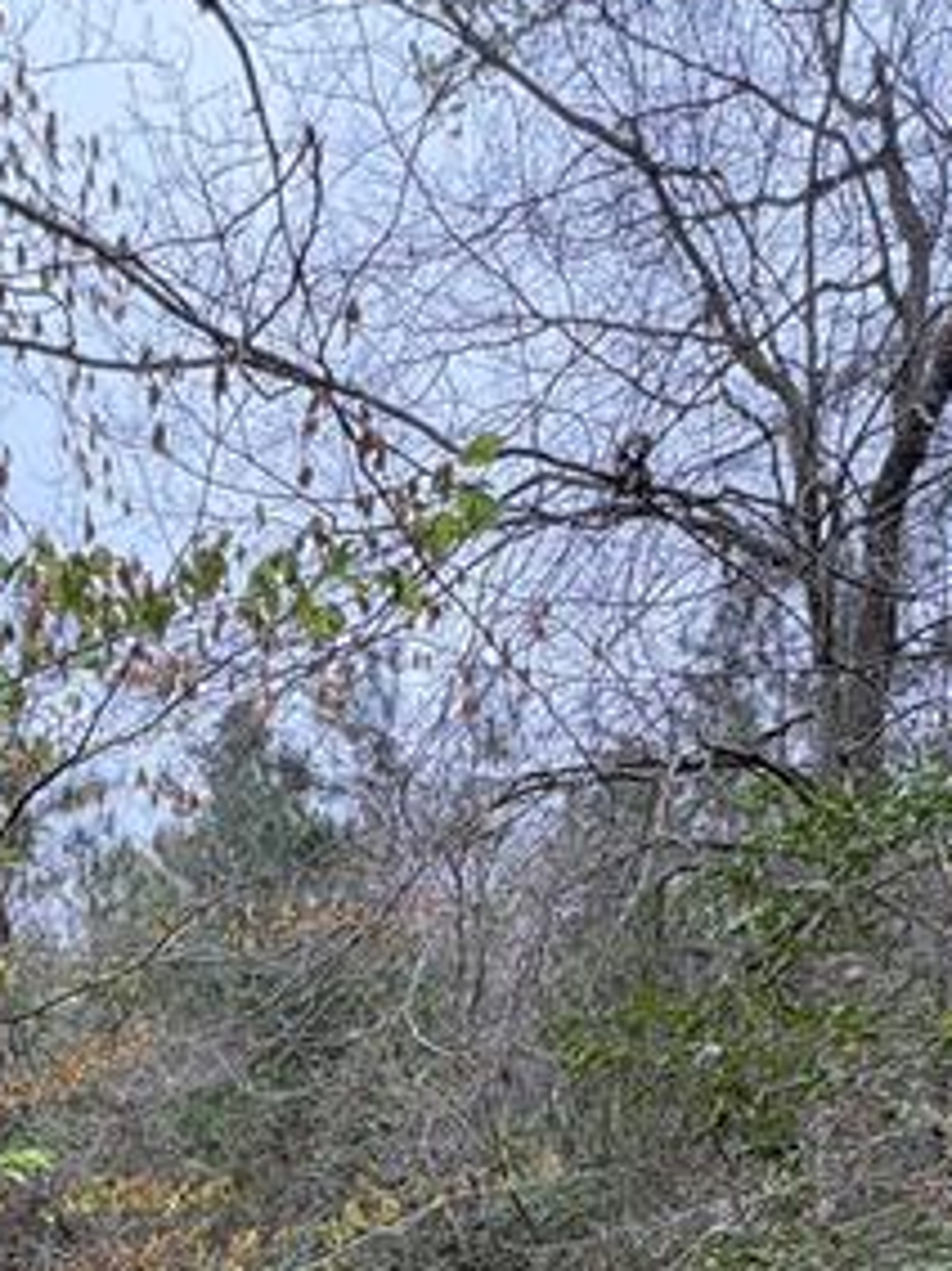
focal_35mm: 38
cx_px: 368
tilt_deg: -3.5
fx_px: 1394
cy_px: 1298
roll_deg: +0.1
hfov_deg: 37.5
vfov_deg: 41.8
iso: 80
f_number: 2.2
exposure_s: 1/133
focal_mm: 2.22
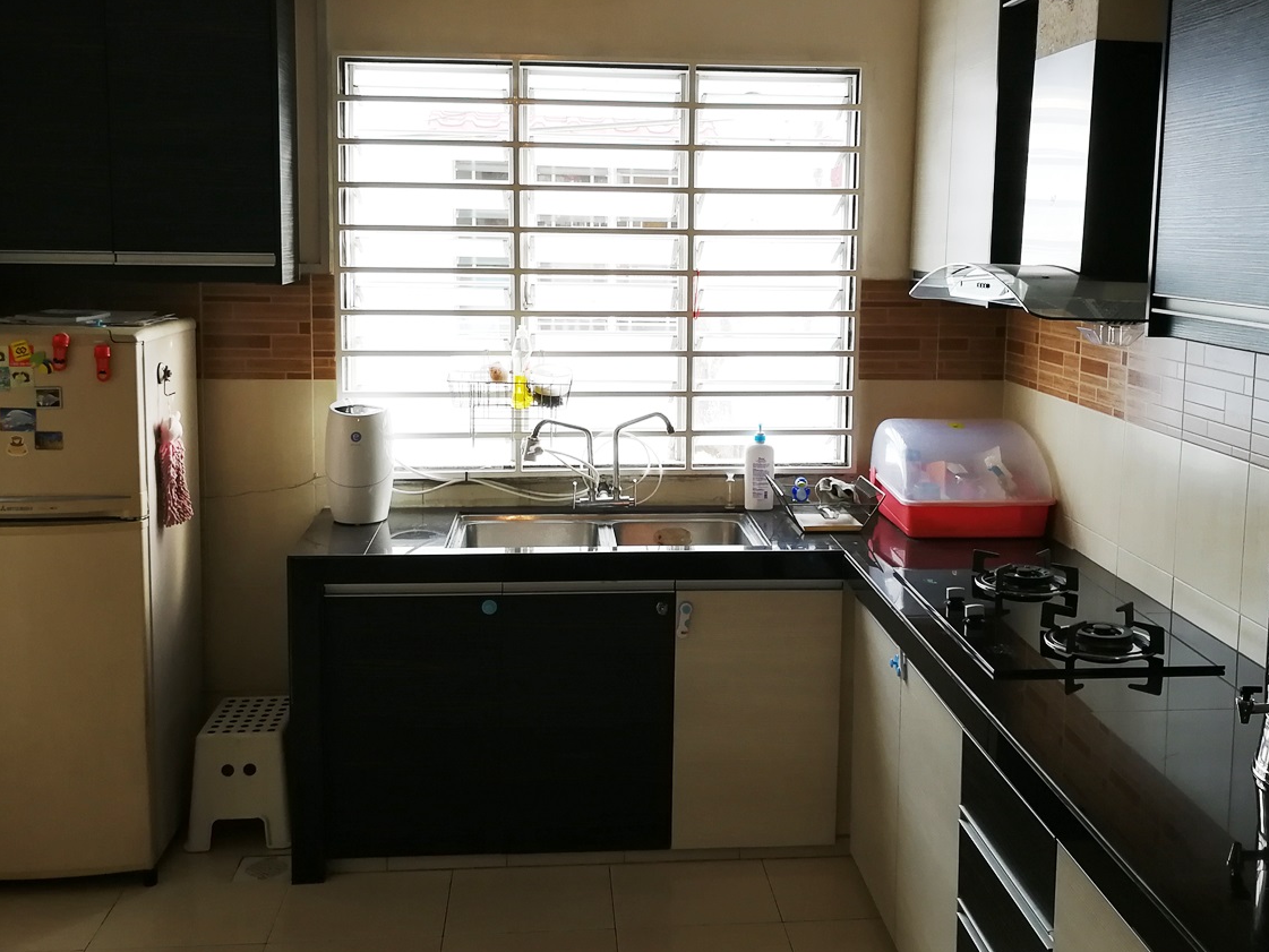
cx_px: 686
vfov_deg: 38.5
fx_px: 1357
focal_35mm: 37
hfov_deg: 50.1
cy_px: 387
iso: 160
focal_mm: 3.95
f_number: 2.2
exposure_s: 1/33.3
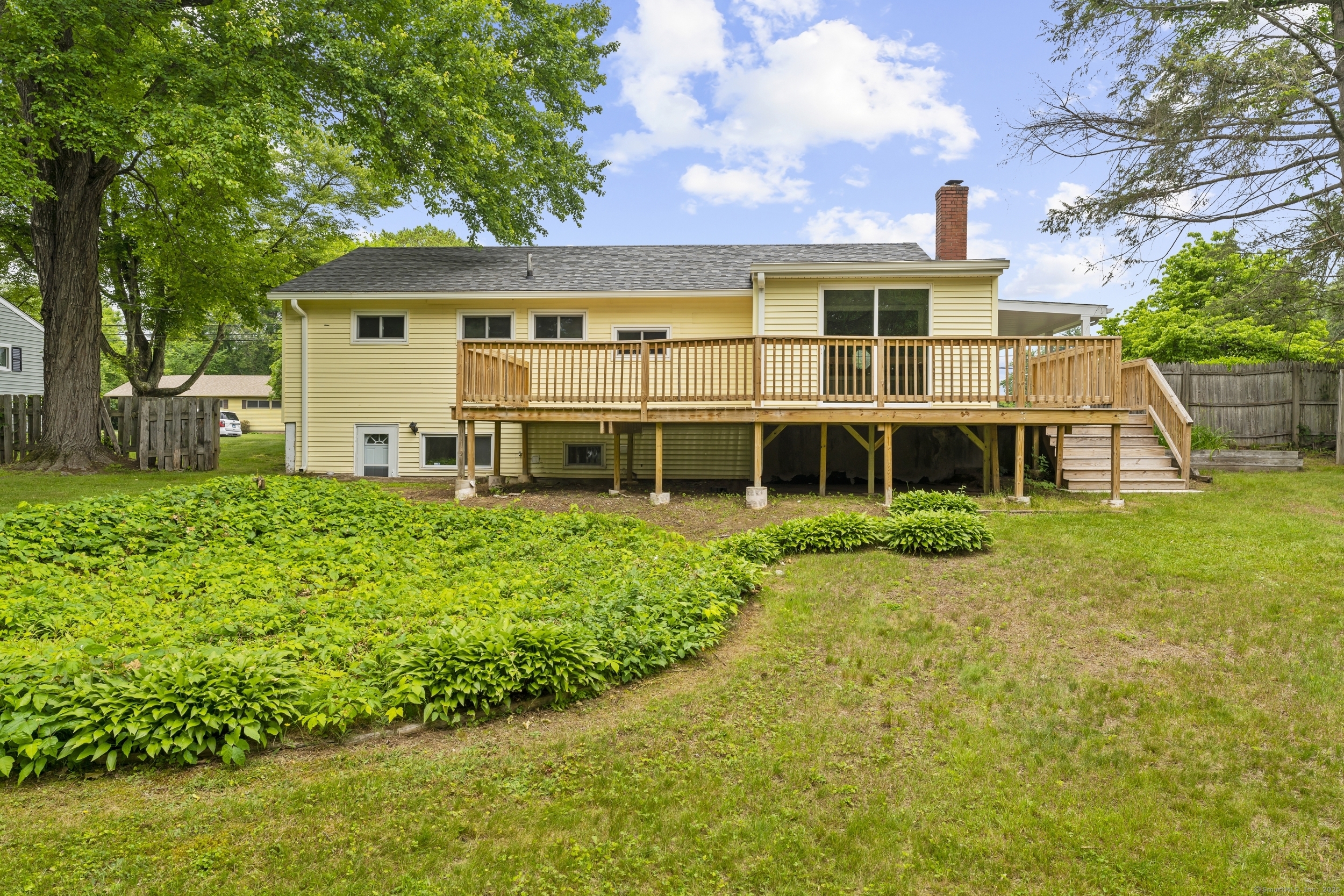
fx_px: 896
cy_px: 448
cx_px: 672
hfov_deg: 73.7
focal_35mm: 24
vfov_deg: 53.1
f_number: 9
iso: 100
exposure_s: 1/160
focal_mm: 24
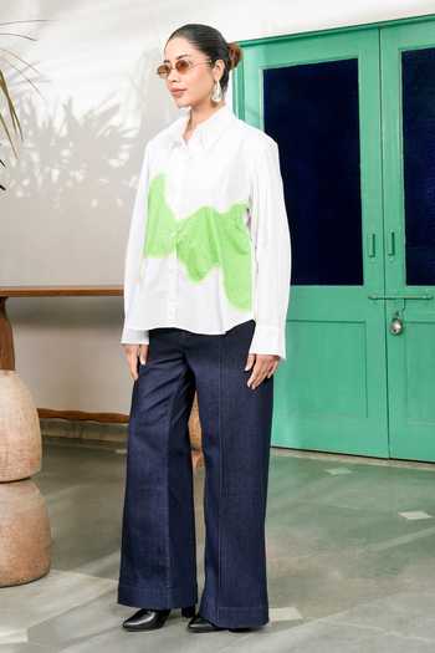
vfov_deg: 46.4
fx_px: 761
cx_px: 218
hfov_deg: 31.9
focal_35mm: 42
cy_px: 326
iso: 200
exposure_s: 1/160
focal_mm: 42
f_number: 8
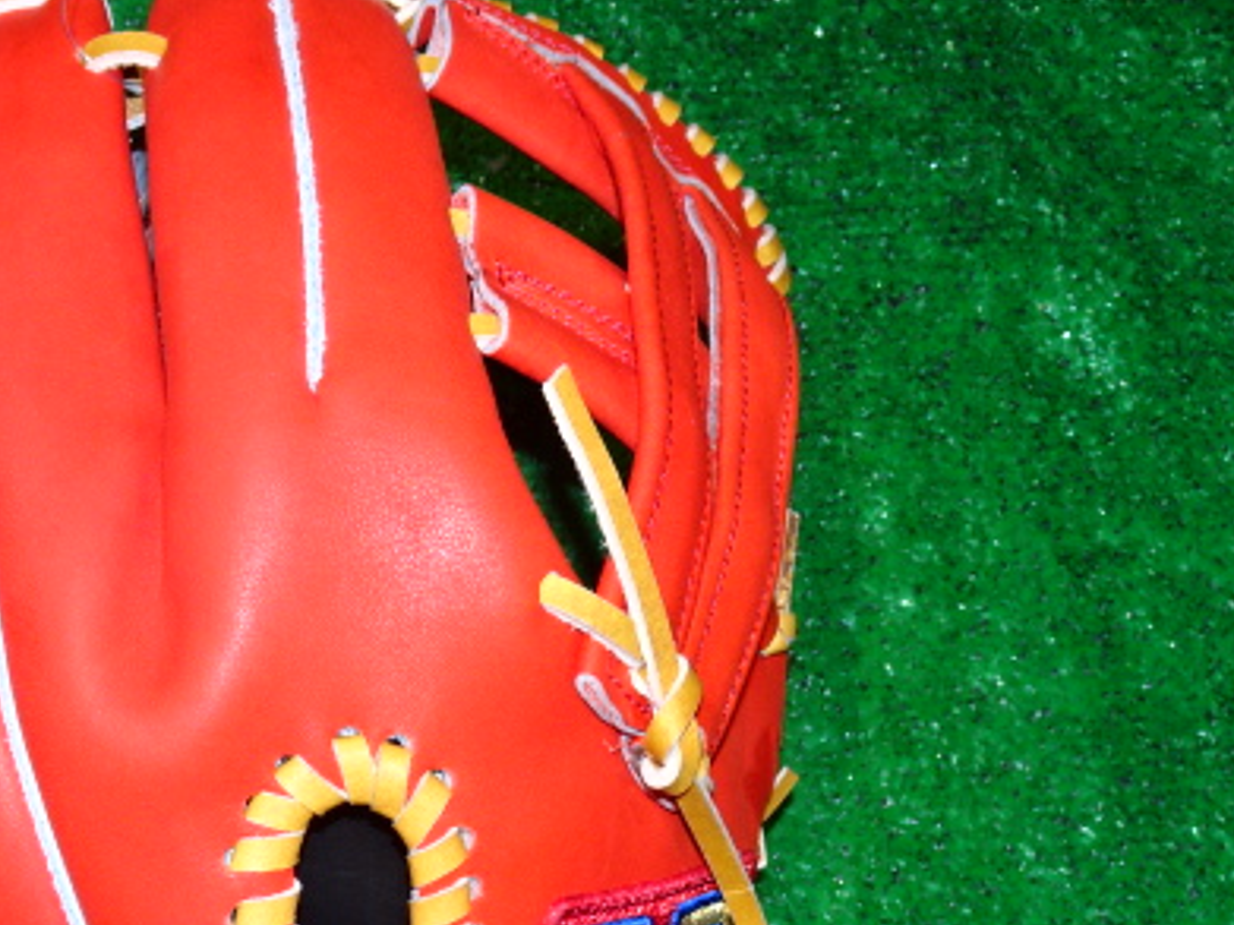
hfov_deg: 32.0
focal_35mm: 59
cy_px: 676
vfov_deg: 24.6
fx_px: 2103
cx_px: 294
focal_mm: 6.17
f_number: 4
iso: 200
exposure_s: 1/40
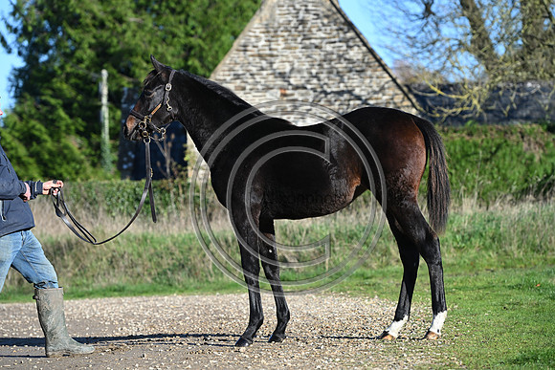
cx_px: 278
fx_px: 2159
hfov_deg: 14.7
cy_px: 185
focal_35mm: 140
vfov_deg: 9.8
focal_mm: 140
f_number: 4.5
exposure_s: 1/1250
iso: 280
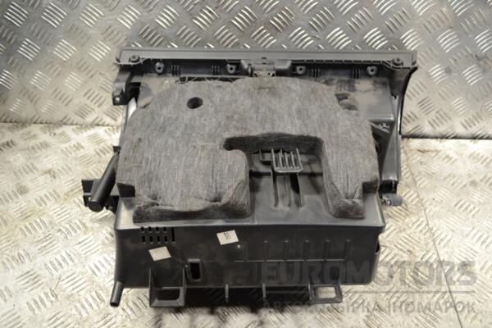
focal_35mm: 33
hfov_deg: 57.2
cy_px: 164
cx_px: 246
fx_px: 451
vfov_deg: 40.0
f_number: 3.8
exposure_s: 1/30
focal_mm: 22
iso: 220
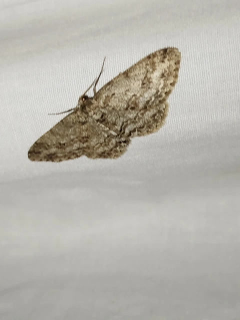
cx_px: 120
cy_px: 160
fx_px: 619
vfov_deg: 29.0
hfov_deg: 21.9
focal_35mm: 67
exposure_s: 1/50
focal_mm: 5.31
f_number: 1.7
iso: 100
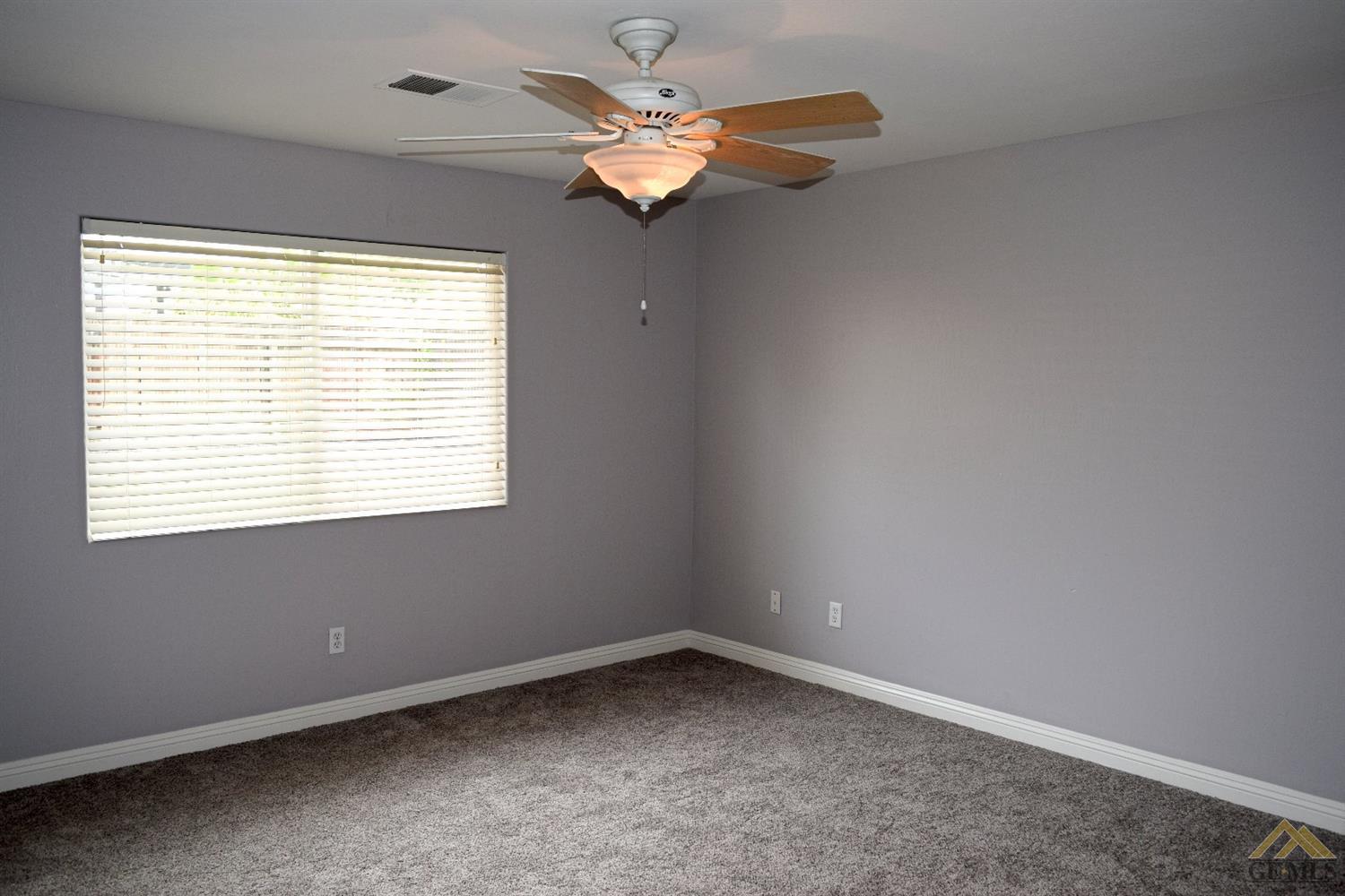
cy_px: 448
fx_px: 1121
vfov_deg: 43.6
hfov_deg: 61.9
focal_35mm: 30
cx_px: 672
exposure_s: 1/125
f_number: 5.6
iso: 320
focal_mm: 20
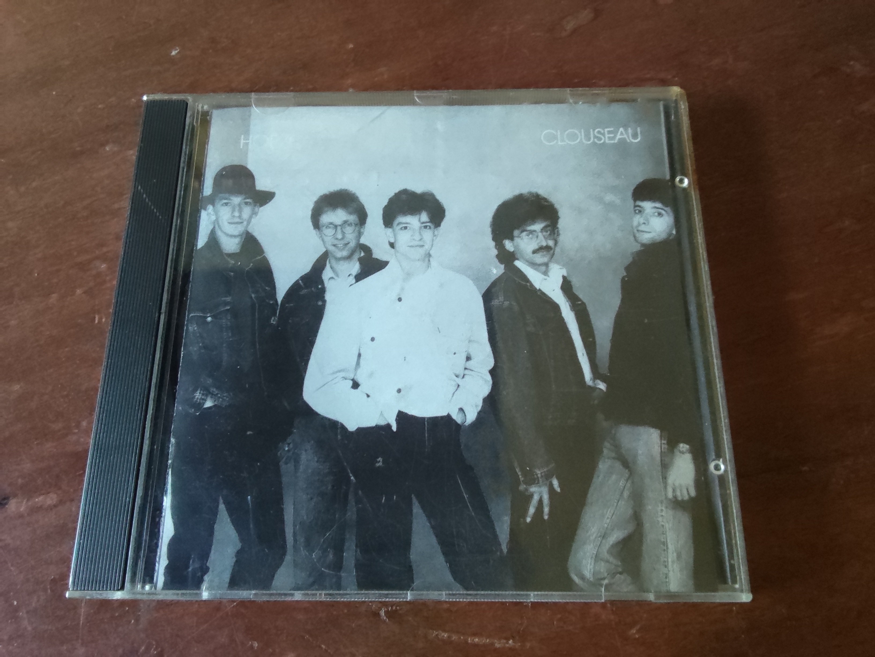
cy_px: 328
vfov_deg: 53.1
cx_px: 438
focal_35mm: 26
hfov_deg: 67.3
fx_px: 657
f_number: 2
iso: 640
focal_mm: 2.78
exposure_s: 1/33.3
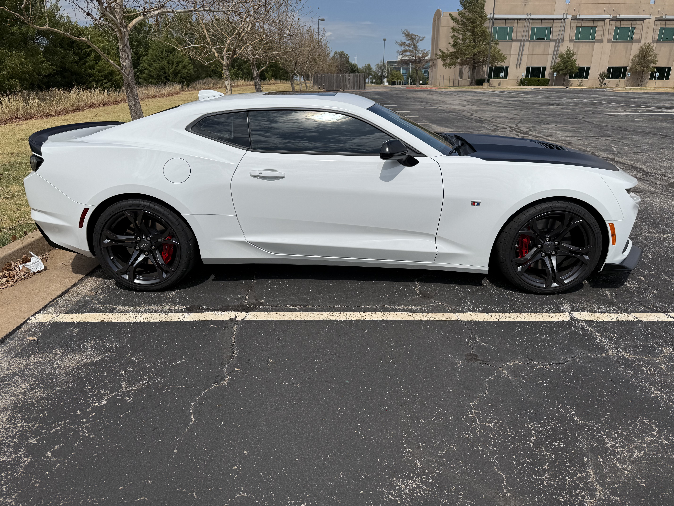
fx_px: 467
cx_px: 337
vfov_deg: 56.8
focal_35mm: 24
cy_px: 253
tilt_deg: -19.0
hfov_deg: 71.6
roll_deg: +0.3
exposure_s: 1/11905
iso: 80
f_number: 1.78
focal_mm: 6.76
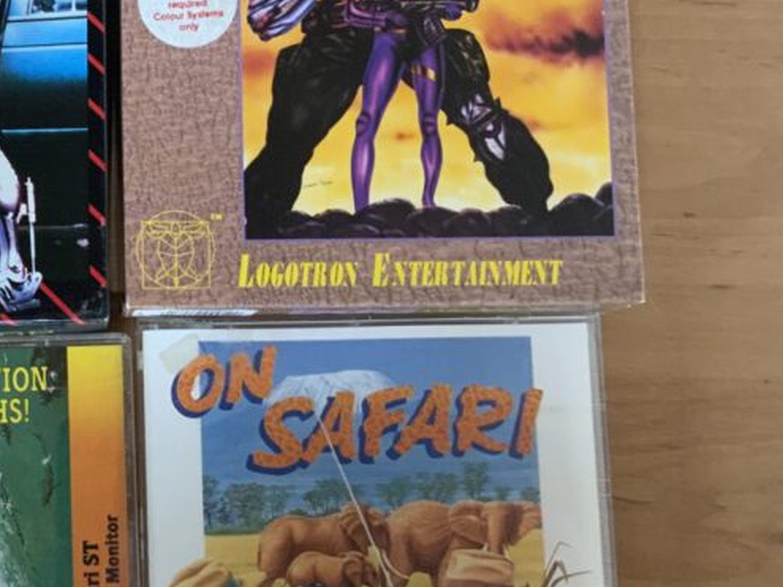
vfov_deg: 24.4
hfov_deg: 31.0
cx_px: 109
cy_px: 286
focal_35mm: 60
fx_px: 1357
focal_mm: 3
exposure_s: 1/60
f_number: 1.8
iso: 160
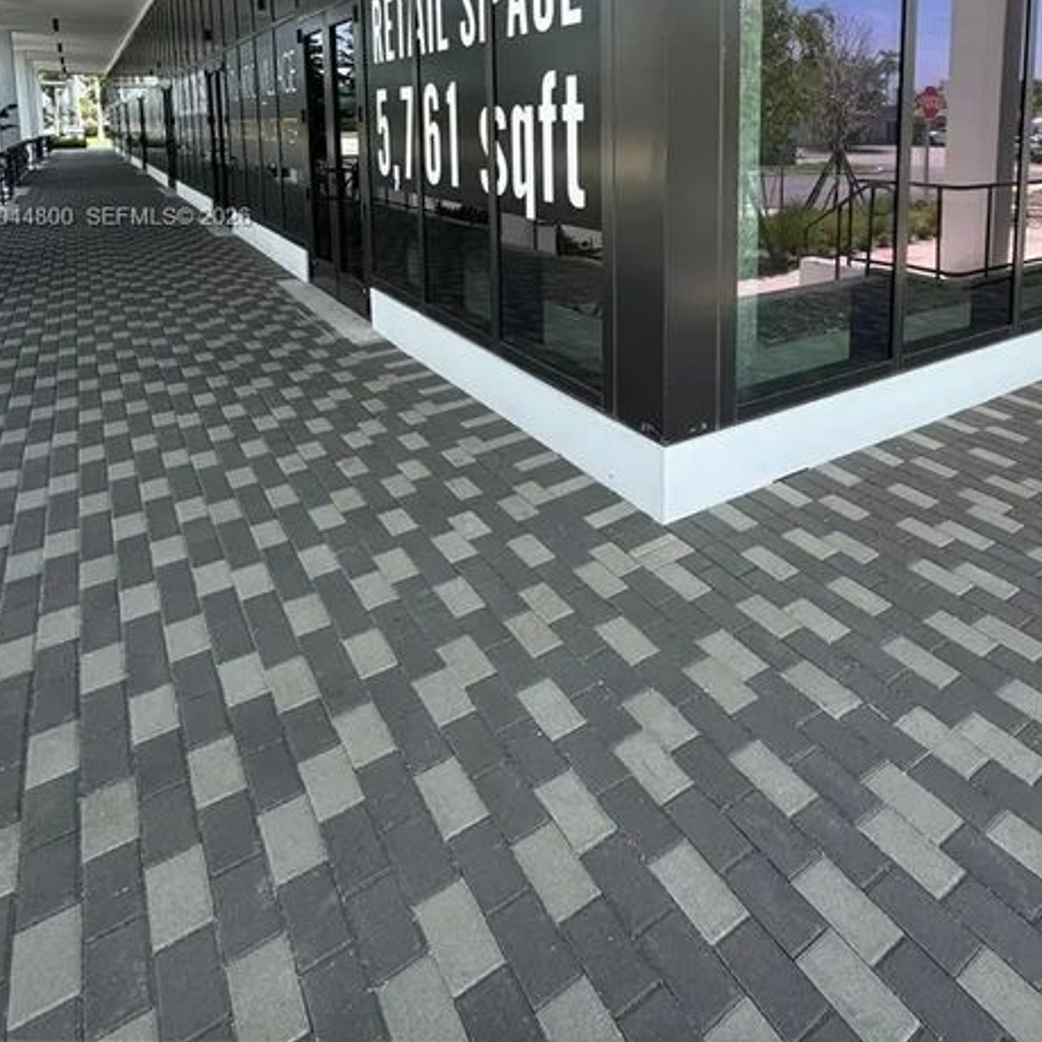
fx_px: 783
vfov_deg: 62.0
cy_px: 219
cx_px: 679
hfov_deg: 65.8
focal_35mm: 23
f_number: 2.2
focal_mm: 2.22
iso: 40
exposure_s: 1/423
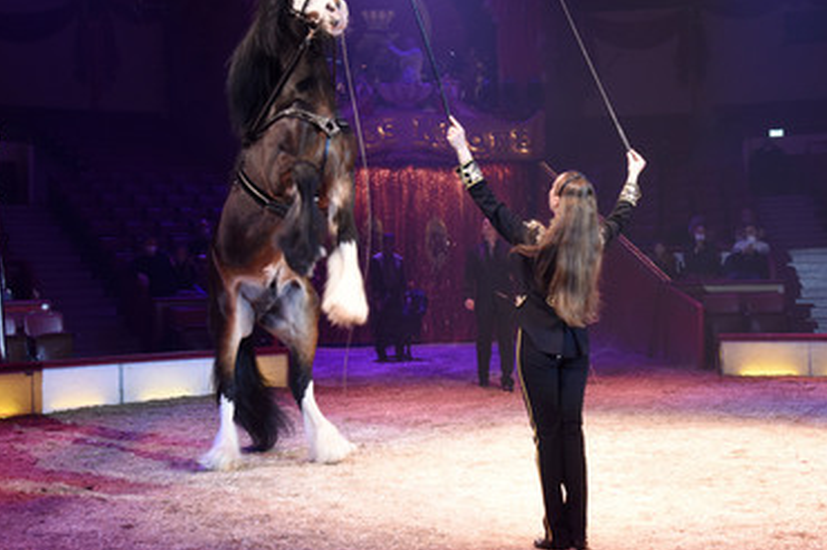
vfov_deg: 24.1
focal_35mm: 56
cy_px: 257
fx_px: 1285
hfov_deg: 35.7
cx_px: 441
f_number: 6.3
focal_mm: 46
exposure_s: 1/60
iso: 2500
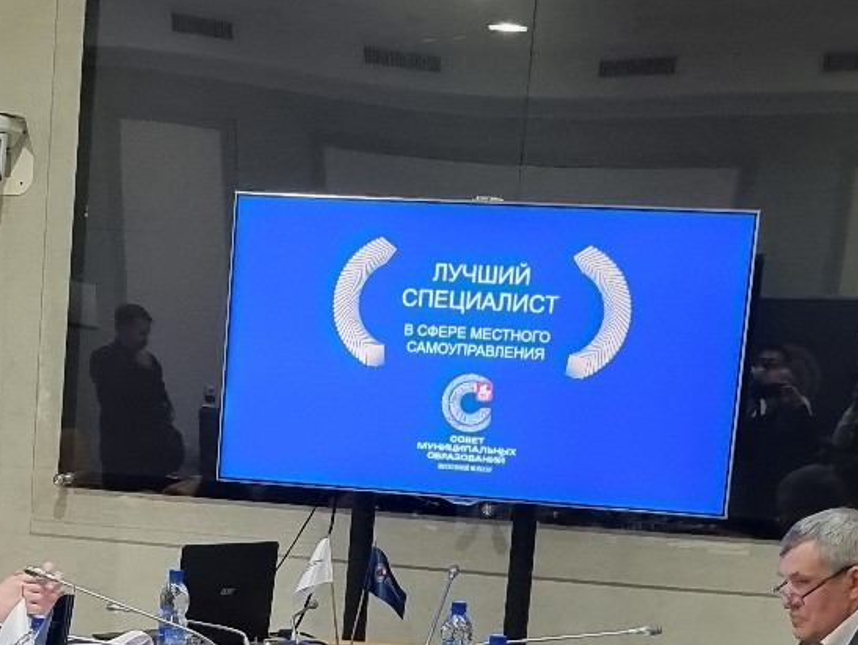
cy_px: 719
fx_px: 2356
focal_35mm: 95
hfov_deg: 20.3
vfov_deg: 15.2
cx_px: 115
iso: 320
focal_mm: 5.4
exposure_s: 1/50
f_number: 1.8
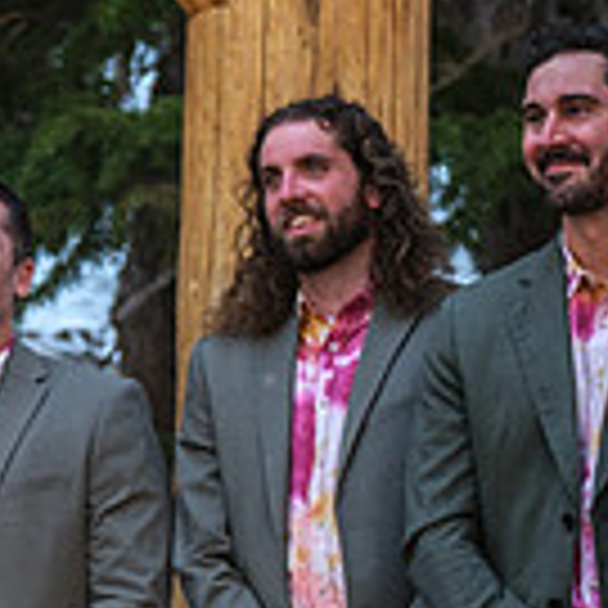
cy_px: 390
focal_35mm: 295
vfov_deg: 5.9
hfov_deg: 5.8
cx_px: -576
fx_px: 5862
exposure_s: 1/170
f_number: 3.6
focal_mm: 54.1
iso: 400
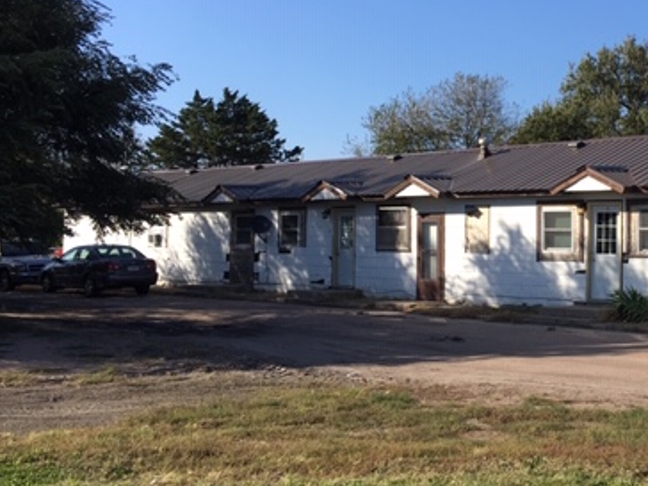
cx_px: 563
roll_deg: -2.0
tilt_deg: +4.6
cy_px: 201
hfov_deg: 35.6
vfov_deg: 28.5
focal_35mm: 51
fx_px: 955
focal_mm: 4.15
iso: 25
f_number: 2.2
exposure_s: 1/1148
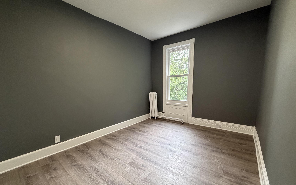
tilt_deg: -6.9
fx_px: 121
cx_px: 147
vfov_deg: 74.6
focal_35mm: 15
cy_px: 101
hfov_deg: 101.5
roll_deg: +1.7
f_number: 2.2
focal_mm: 2.22
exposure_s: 1/60
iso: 400
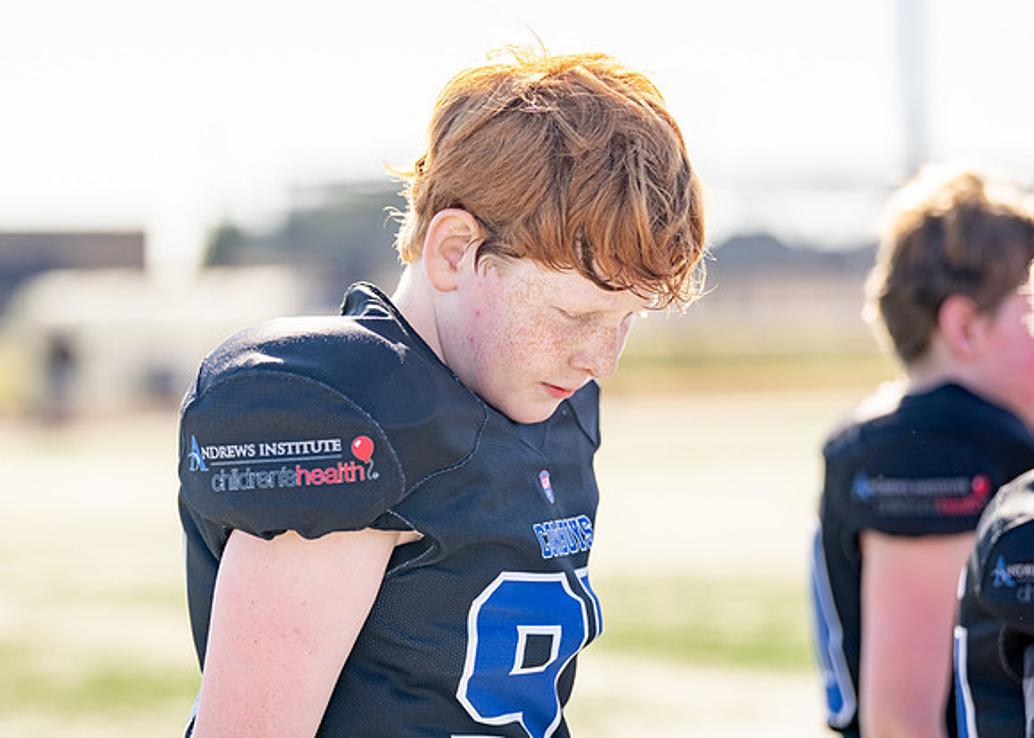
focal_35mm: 149
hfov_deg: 13.4
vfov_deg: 9.6
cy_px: 322
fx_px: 4389
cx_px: 385
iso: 160
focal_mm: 118
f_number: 2.8
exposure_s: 1/1600
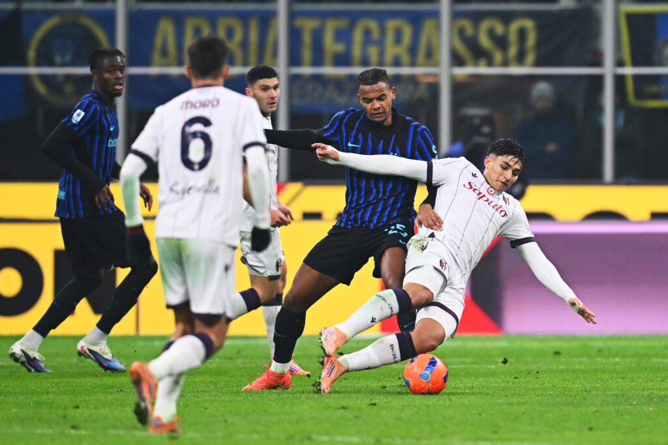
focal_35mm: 600
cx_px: 334
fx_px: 11134
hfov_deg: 3.4
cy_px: 222
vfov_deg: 2.3
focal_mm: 400
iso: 1600
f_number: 2.8
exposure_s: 1/1600
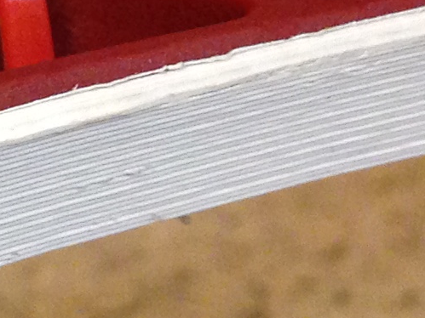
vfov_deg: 6.9
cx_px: -200
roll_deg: +0.5
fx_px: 2651
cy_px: 222
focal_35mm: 216
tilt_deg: -36.2
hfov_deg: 9.0
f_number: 2.4
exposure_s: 1/20
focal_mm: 4.12
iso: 200
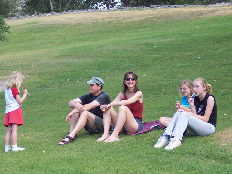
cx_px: 111
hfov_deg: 14.7
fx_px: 897
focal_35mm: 134
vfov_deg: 11.0
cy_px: 105
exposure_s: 1/250
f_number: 4.8
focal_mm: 21.3
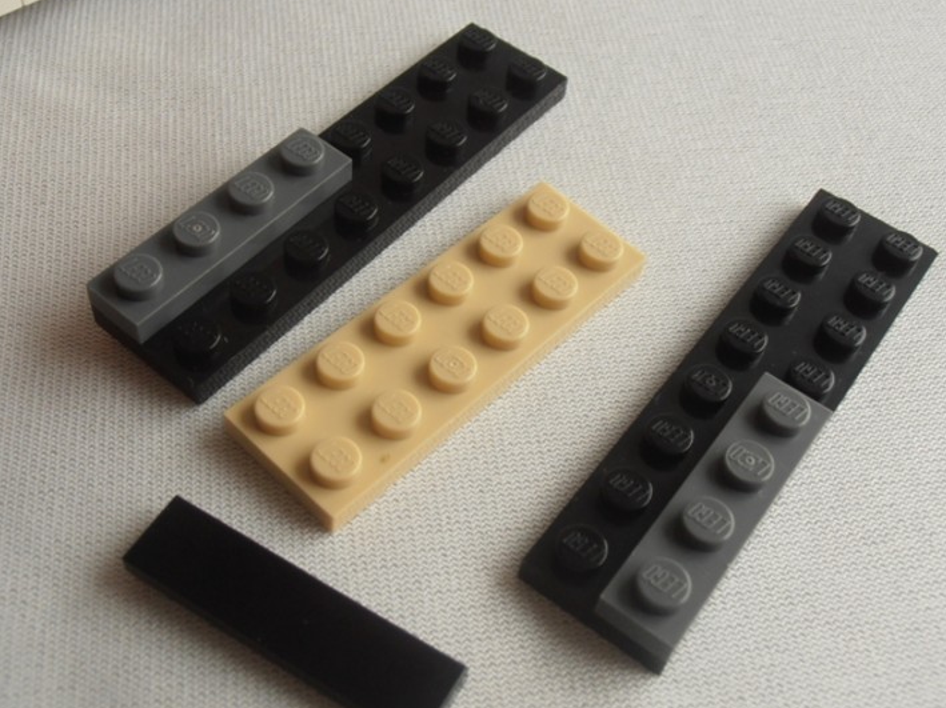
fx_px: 1284
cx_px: 462
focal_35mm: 47
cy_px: 334
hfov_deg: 40.4
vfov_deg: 30.8
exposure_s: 1/40
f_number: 3.9
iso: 80
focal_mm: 6.61
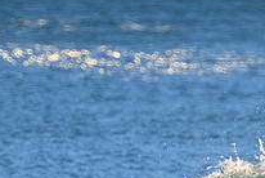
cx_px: 399
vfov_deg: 0.5
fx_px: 22483
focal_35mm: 3050
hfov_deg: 0.7
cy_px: 192
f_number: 11
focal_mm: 800
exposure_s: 1/1000
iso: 3200
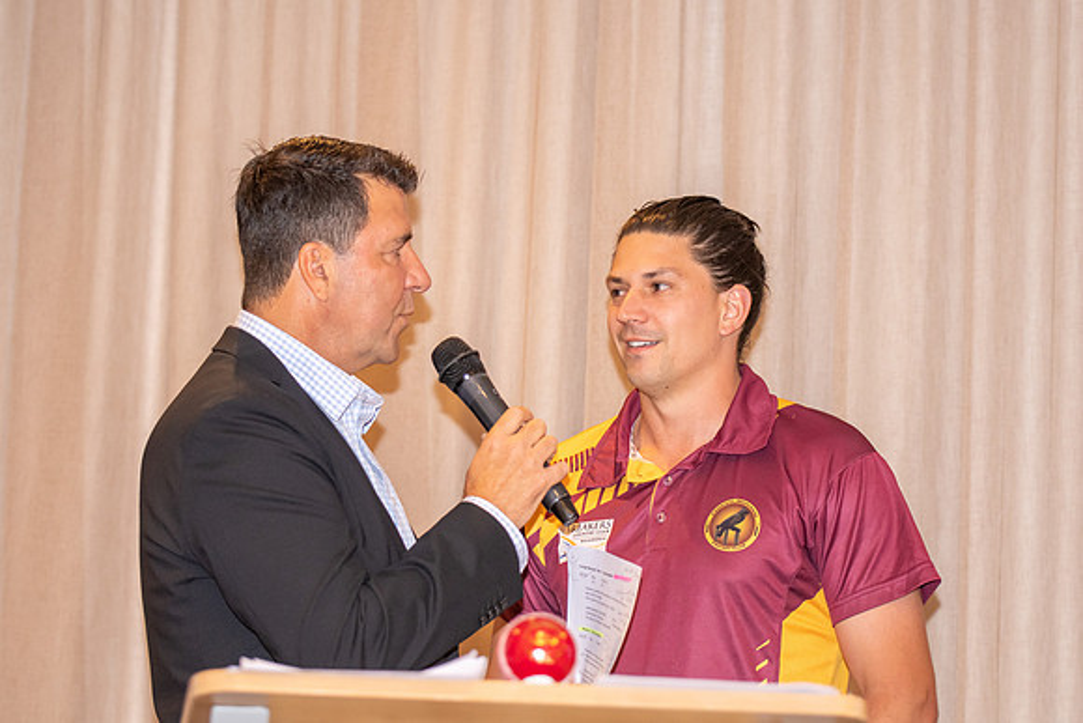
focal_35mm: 123
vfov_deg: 11.2
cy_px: 362
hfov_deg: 16.7
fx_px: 3687
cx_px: 541
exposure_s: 1/60
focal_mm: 78
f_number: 2.8
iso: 1000
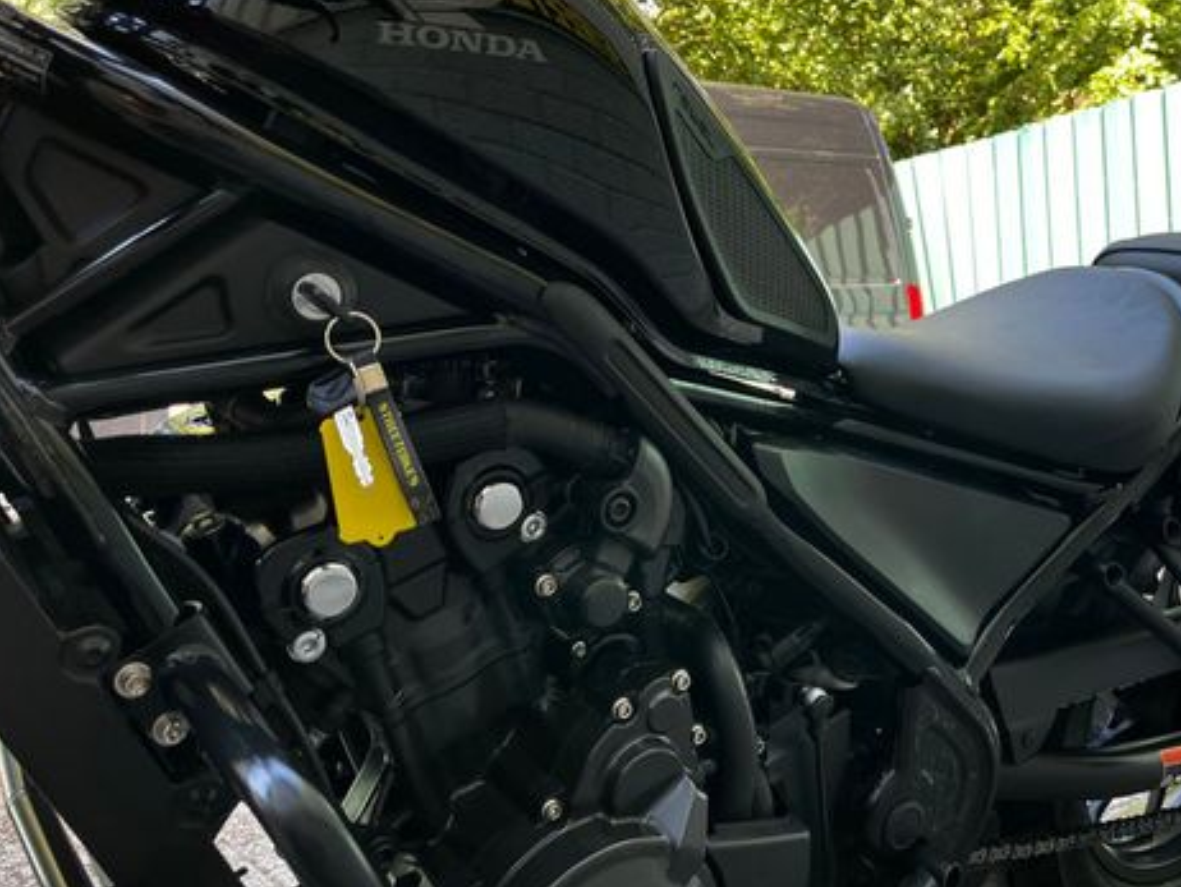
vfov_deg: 39.7
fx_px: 1229
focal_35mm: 36
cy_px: 401
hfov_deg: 50.4
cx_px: 792
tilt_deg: -1.3
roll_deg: +4.5
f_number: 1.6
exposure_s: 1/121
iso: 64
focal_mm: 5.1
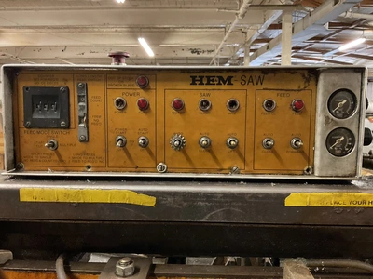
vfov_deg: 48.2
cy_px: 140
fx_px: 312
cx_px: 186
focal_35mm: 29
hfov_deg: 61.7
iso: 500
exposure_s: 1/30
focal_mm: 3
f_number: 1.8
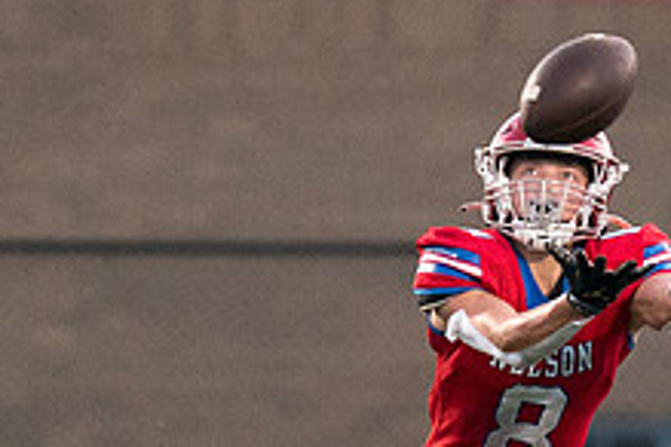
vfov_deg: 1.4
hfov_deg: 2.1
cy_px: 367
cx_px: 483
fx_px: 18190
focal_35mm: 976
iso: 5000
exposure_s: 1/2000
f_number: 2.8
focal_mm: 200
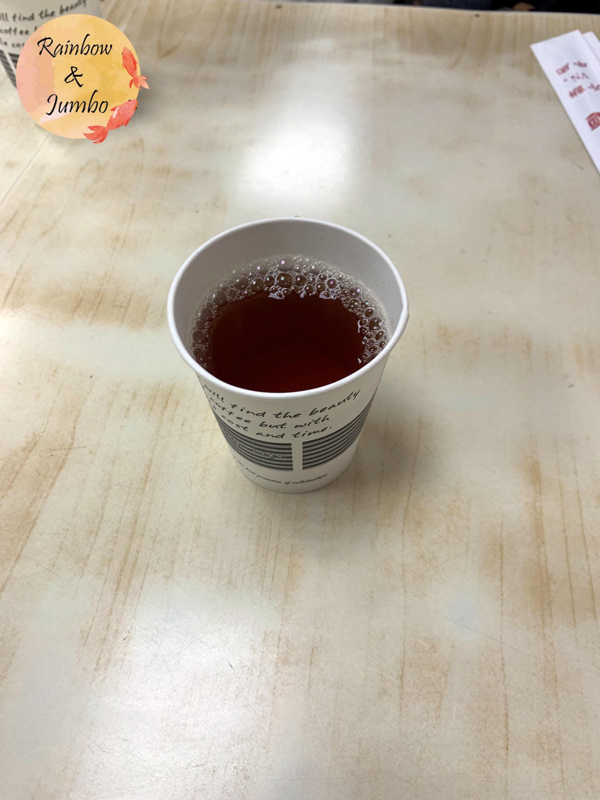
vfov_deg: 67.3
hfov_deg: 53.1
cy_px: 400
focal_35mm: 26
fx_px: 601
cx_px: 300
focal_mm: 4.25
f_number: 1.8
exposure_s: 1/120
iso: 32
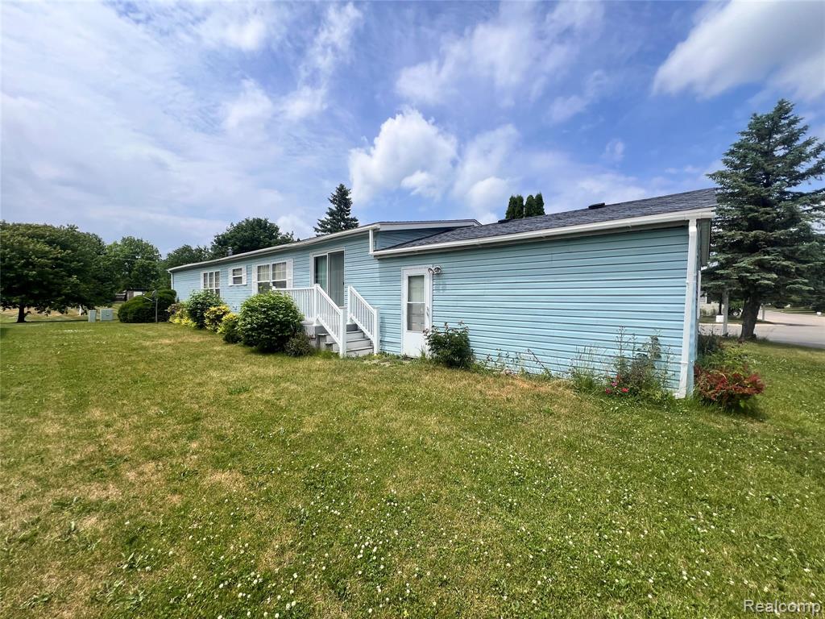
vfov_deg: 89.9
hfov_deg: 106.2
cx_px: 412
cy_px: 310
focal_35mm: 13
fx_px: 310
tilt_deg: -1.9
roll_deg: -0.4
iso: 32
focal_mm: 1.57
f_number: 1.8
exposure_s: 1/2370
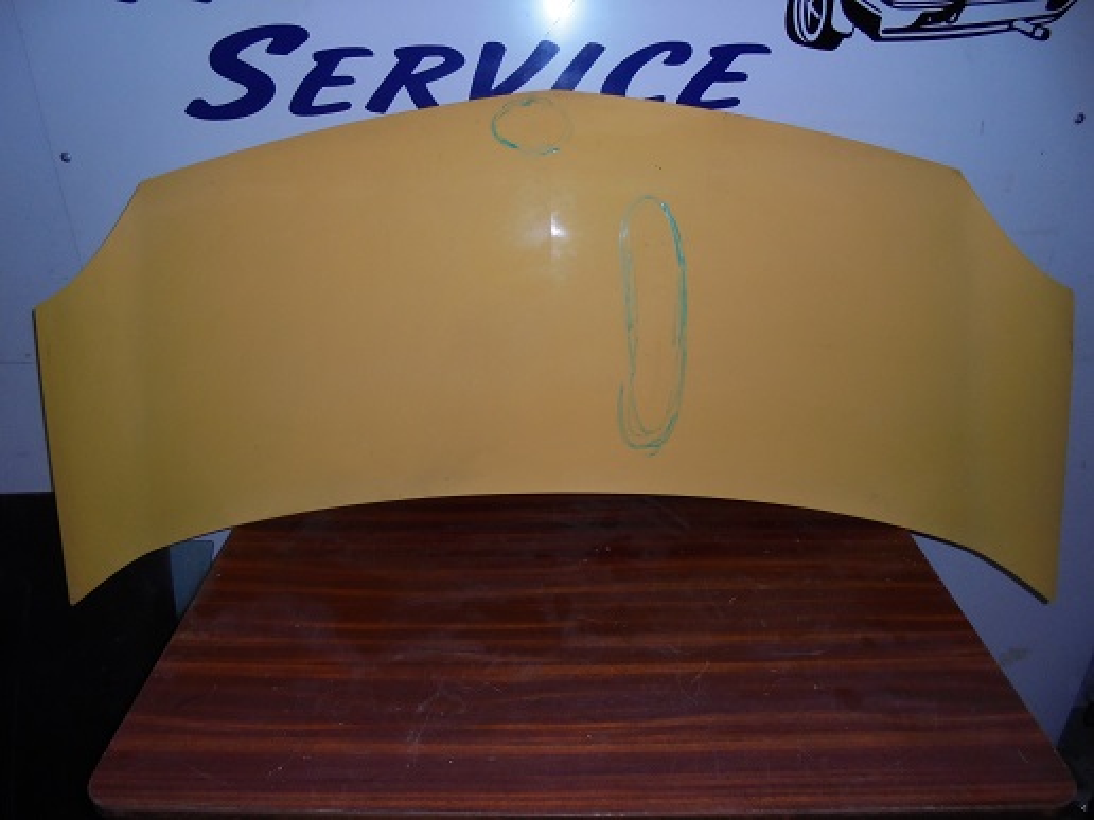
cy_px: 410
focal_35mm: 26
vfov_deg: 53.1
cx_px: 547
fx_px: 822
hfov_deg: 67.3
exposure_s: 1/30
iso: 200
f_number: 3.5
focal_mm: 4.6
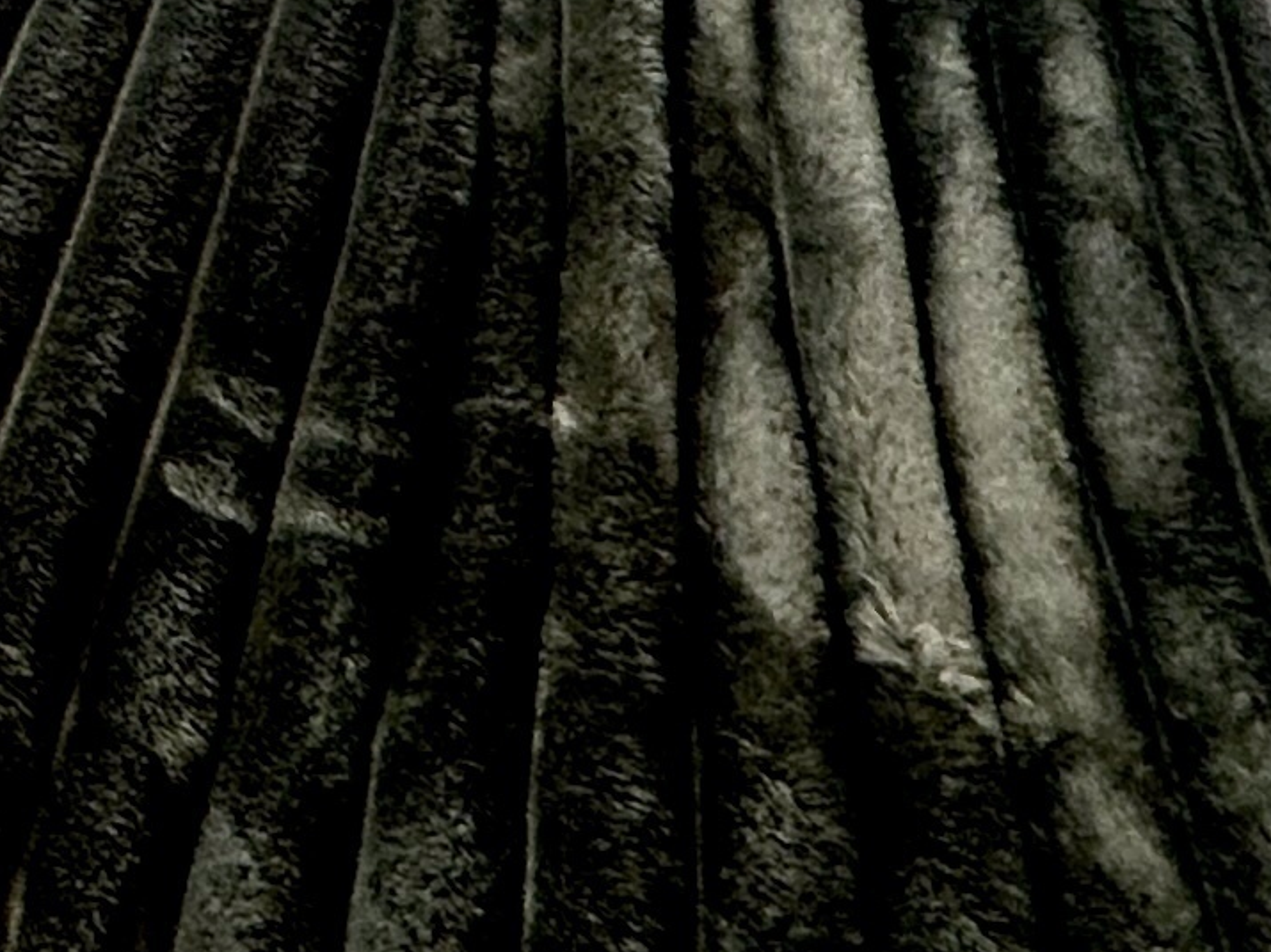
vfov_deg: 13.8
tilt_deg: -9.2
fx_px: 2900
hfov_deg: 15.5
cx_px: -1657
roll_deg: +0.6
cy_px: -1281
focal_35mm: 79
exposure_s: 1/100
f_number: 2.2
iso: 64
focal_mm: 2.22
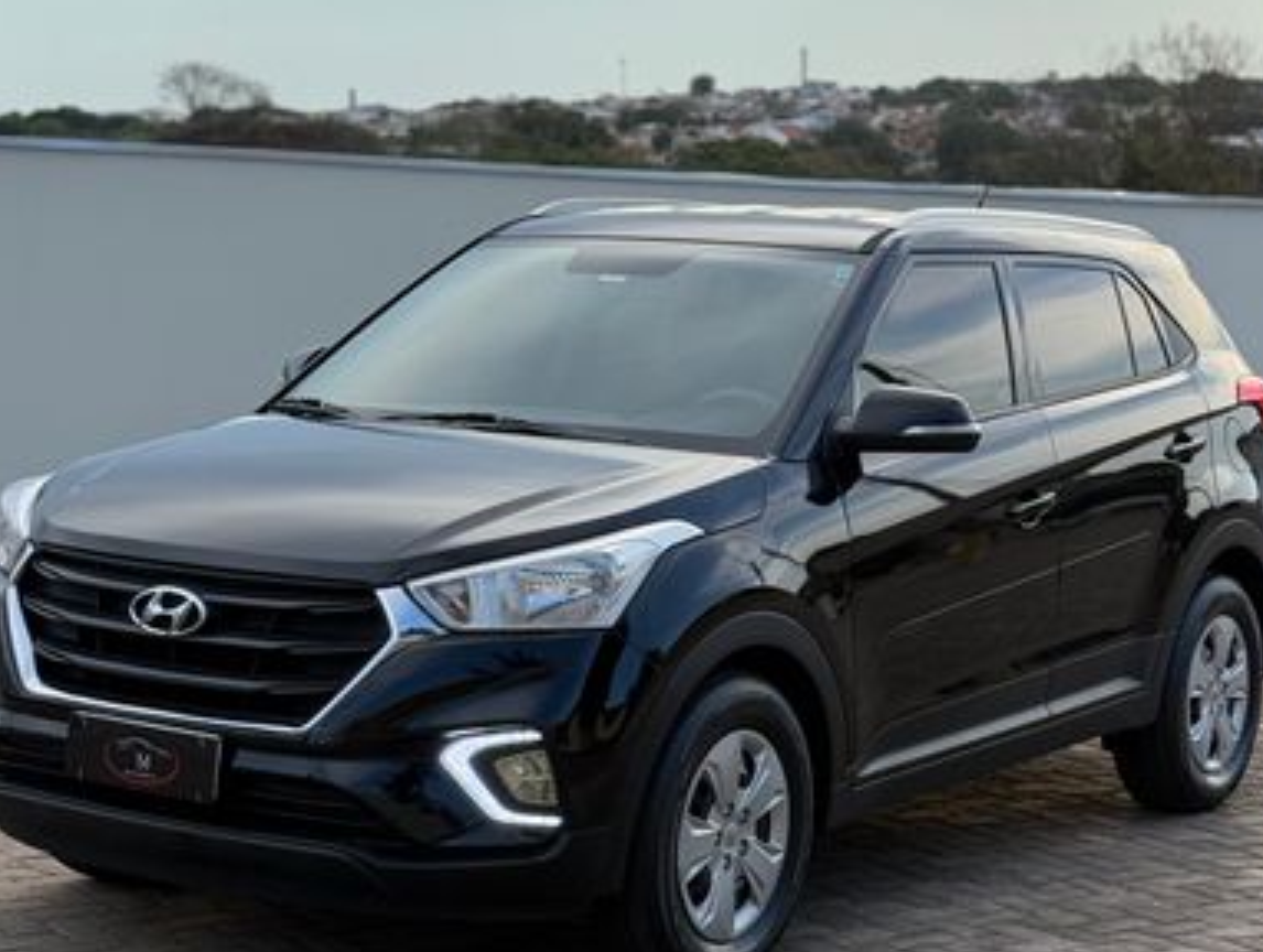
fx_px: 2157
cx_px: 661
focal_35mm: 59
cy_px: 565
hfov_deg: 32.6
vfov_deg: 24.9
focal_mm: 6.76
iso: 80
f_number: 1.78
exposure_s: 1/962
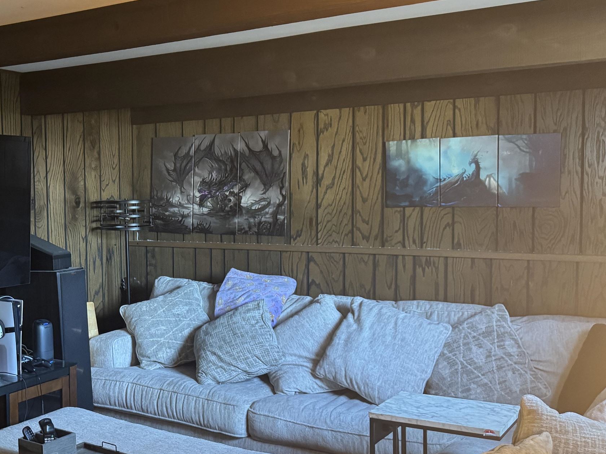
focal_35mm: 44
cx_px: 98
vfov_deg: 32.9
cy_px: 242
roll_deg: +0.5
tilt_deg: -5.4
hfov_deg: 40.6
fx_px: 770
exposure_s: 1/40
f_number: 1.78
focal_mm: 6.76
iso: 800
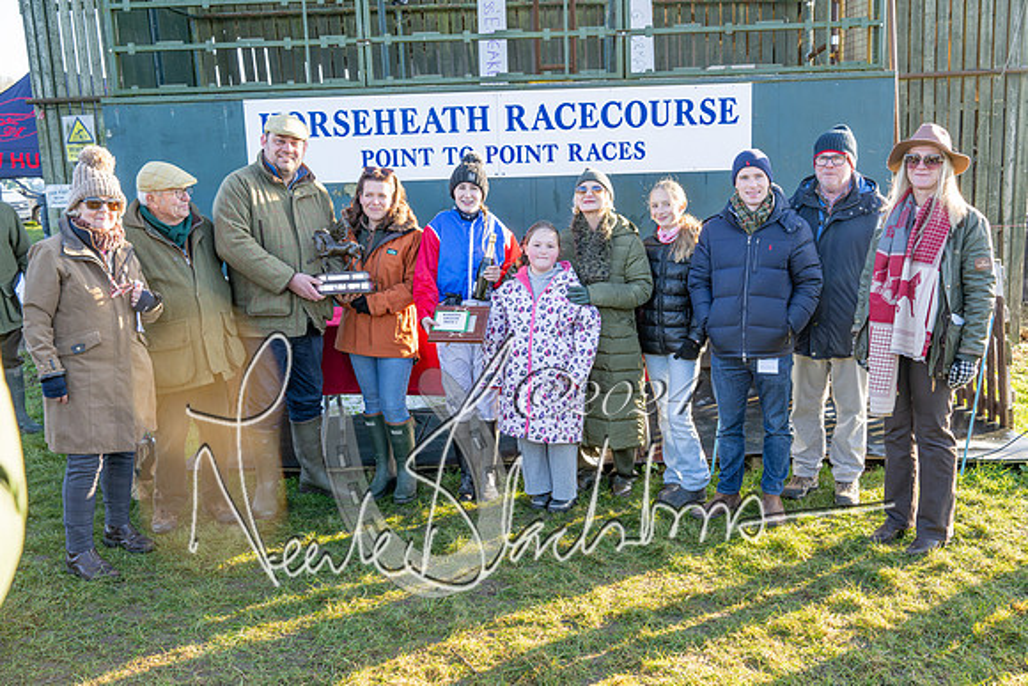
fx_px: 1000
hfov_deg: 54.4
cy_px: 343
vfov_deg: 37.9
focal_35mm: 35
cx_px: 514
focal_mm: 35
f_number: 5
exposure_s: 1/250
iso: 400
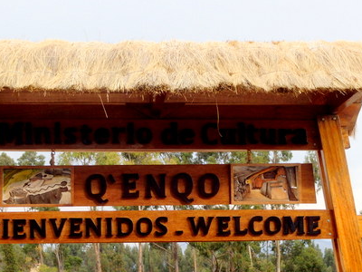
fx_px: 680
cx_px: 150
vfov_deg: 22.6
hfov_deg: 29.8
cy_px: 146
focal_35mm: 65
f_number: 5
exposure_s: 1/100
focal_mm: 9.4
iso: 160
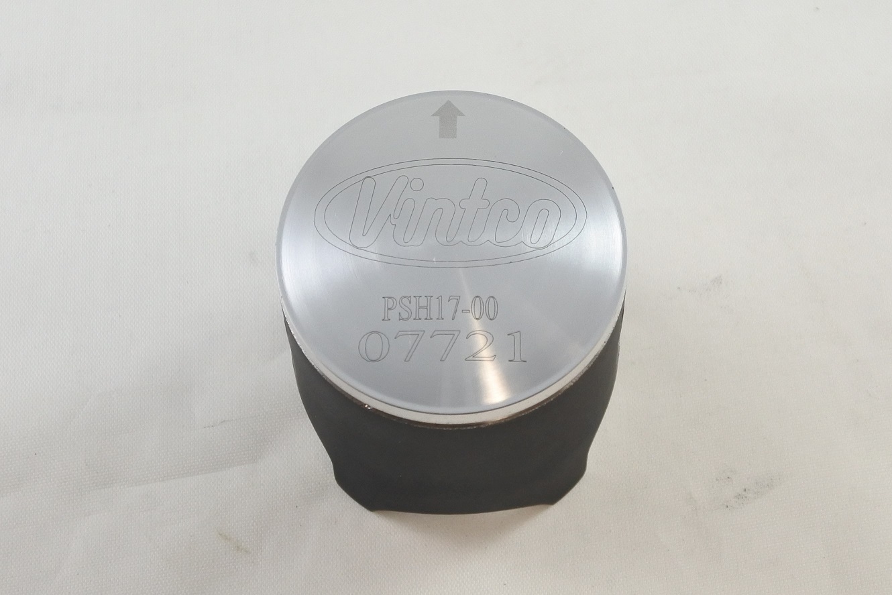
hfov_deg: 41.9
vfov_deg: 28.7
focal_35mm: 47
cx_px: 446
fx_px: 1165
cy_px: 298
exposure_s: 1/125
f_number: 4.5
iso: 450
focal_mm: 17.6
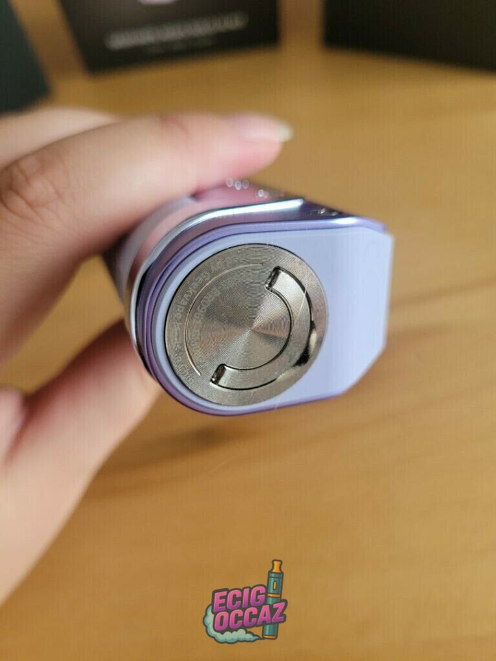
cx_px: 248
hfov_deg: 53.1
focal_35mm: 26
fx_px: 497
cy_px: 330
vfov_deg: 67.3
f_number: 1.8
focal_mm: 5.4
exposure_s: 1/100
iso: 250
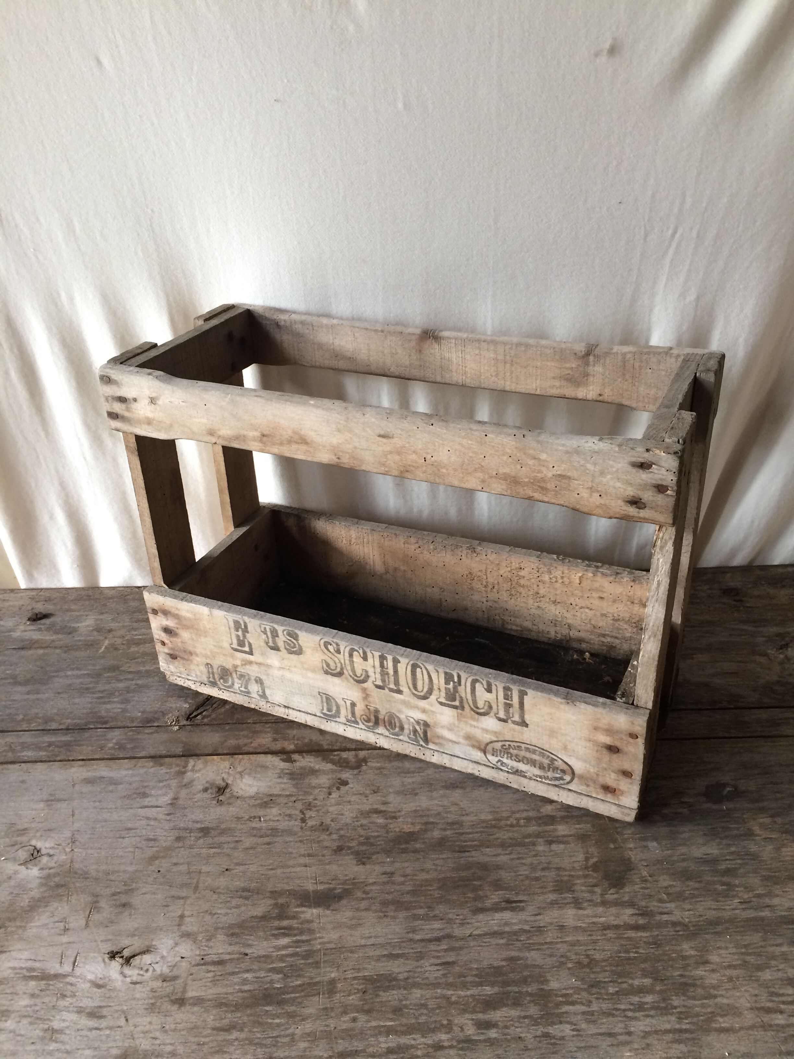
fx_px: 887
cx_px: 397
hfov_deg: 48.2
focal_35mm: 29
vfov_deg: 61.7
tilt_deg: -32.7
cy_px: 530
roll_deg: +1.4
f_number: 2.2
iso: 64
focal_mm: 4.15
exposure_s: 1/33
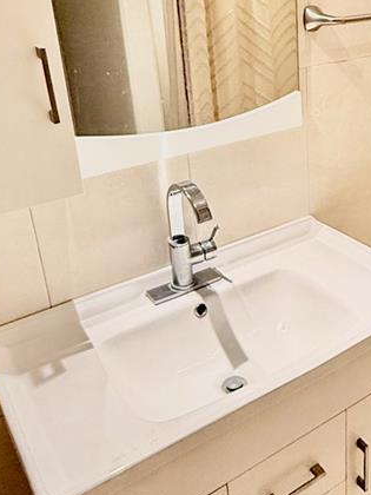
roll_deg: +3.0
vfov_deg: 46.2
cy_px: 170
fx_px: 572
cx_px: 293
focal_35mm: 40
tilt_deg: -20.4
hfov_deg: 34.9
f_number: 2.2
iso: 250
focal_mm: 2.22
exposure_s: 1/120
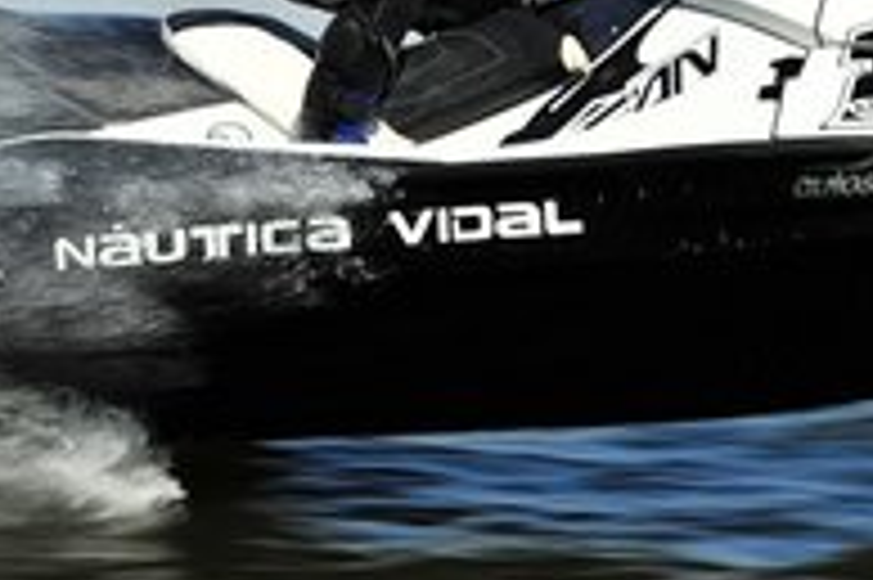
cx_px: 558
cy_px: 49
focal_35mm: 372
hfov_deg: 5.5
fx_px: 9013
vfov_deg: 3.7
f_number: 16
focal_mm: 160
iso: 200
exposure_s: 1/200
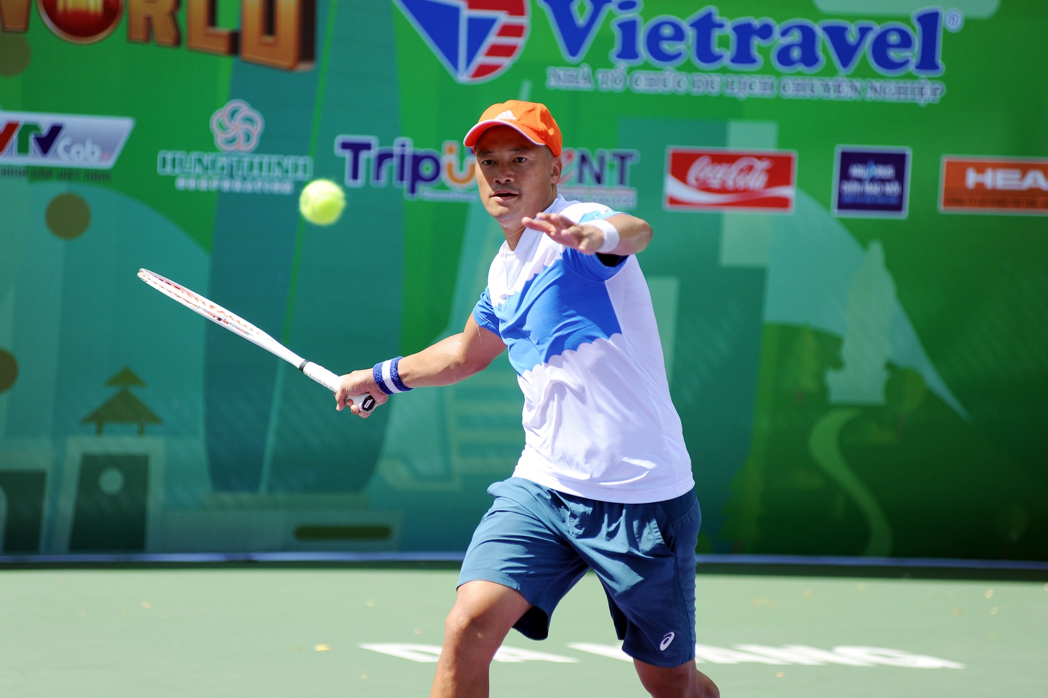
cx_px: 524
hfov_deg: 10.3
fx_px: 5819
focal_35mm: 200
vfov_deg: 6.9
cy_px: 349
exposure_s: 1/3200
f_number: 4
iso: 500
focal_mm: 200
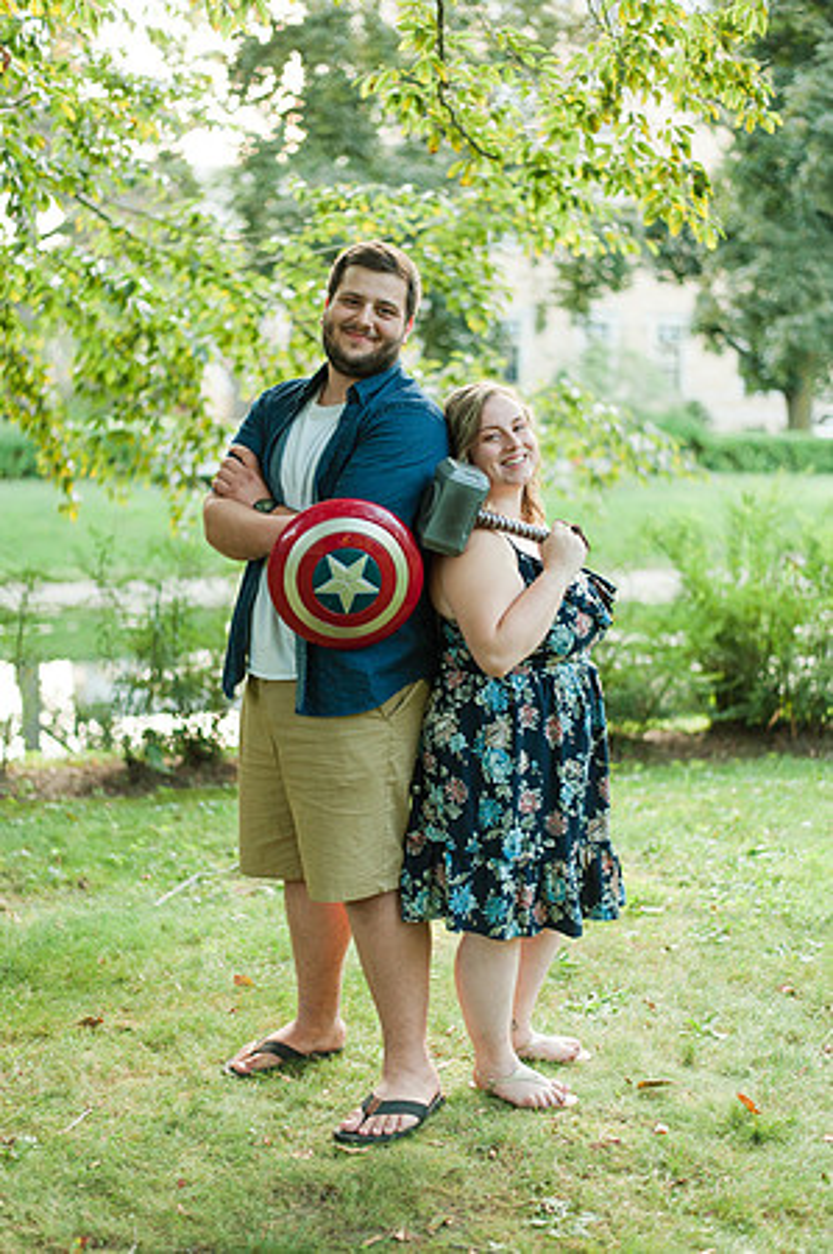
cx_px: 416
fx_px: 1739
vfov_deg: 39.6
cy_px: 627
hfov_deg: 26.9
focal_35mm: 50
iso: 640
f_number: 1.8
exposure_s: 1/500
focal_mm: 50
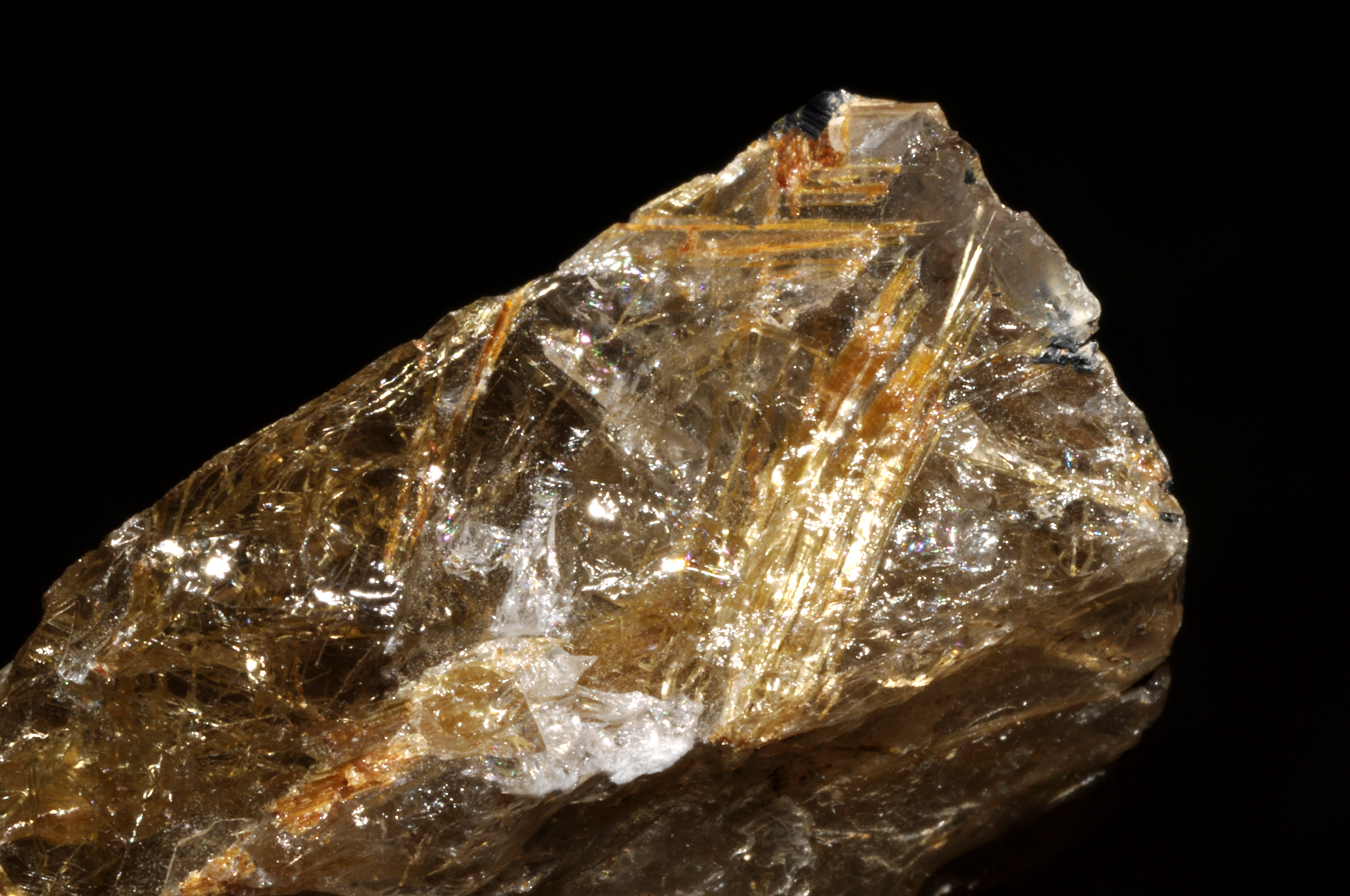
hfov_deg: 22.6
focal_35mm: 90
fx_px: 3371
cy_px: 448
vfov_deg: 15.2
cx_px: 675
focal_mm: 60
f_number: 51
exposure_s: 1/60
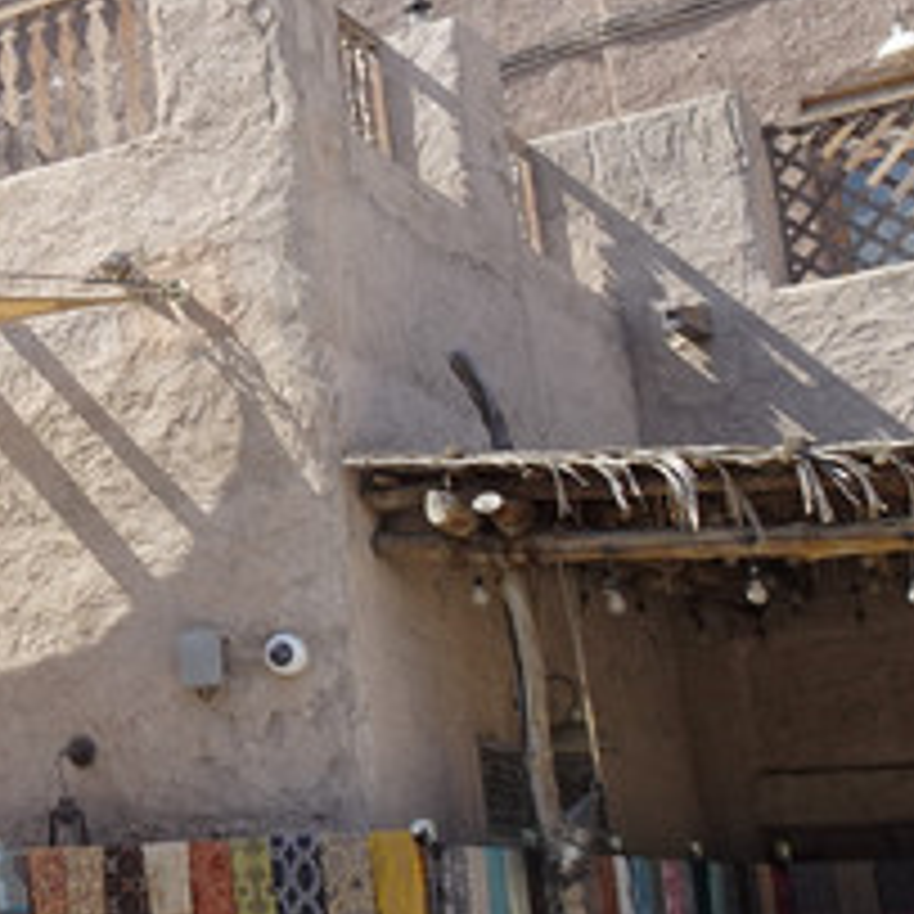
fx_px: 2001
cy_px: 351
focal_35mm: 67
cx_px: -275
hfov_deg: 22.9
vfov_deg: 25.7
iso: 80
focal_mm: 4.25
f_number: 3.5
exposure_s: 1/640
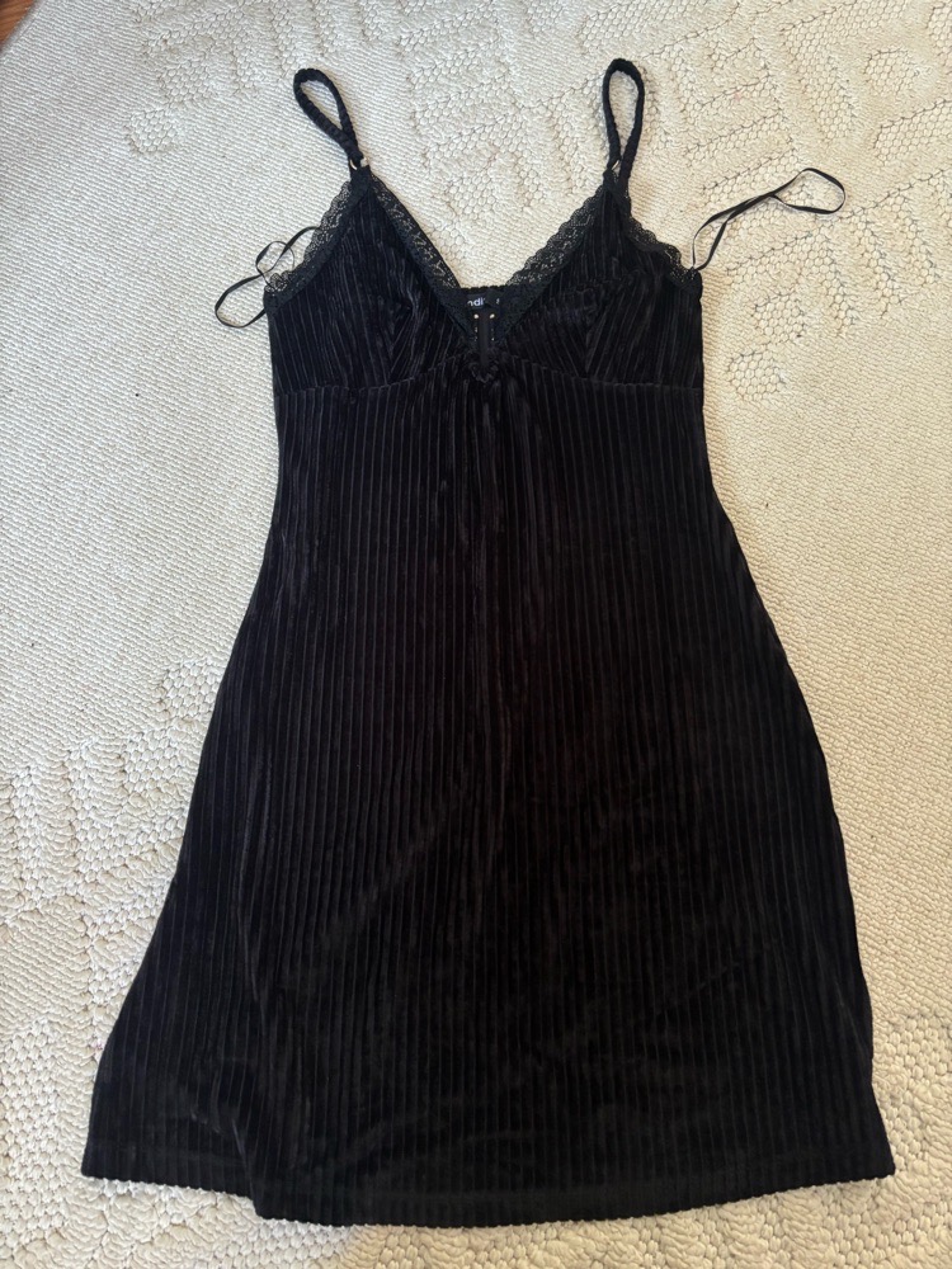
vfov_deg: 67.3
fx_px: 953
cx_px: 476
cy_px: 634
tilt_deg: -74.3
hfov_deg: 53.1
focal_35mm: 26
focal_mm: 5.96
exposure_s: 1/42
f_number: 1.6
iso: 500
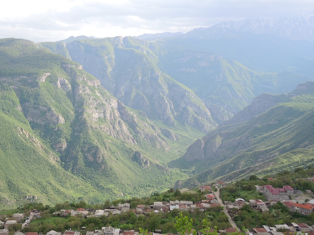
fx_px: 390
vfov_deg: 33.6
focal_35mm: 43
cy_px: 123
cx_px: 97
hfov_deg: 43.0
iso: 80
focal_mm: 6
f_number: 2
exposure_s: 1/1000
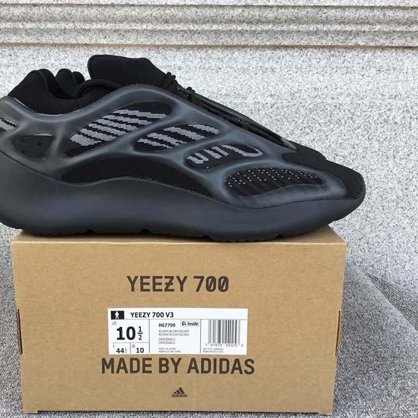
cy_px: 208
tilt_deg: -15.5
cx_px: 170
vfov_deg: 44.9
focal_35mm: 37
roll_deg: -0.3
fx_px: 505
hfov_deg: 44.7
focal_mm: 3.3
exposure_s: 1/162
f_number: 2.4
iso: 25
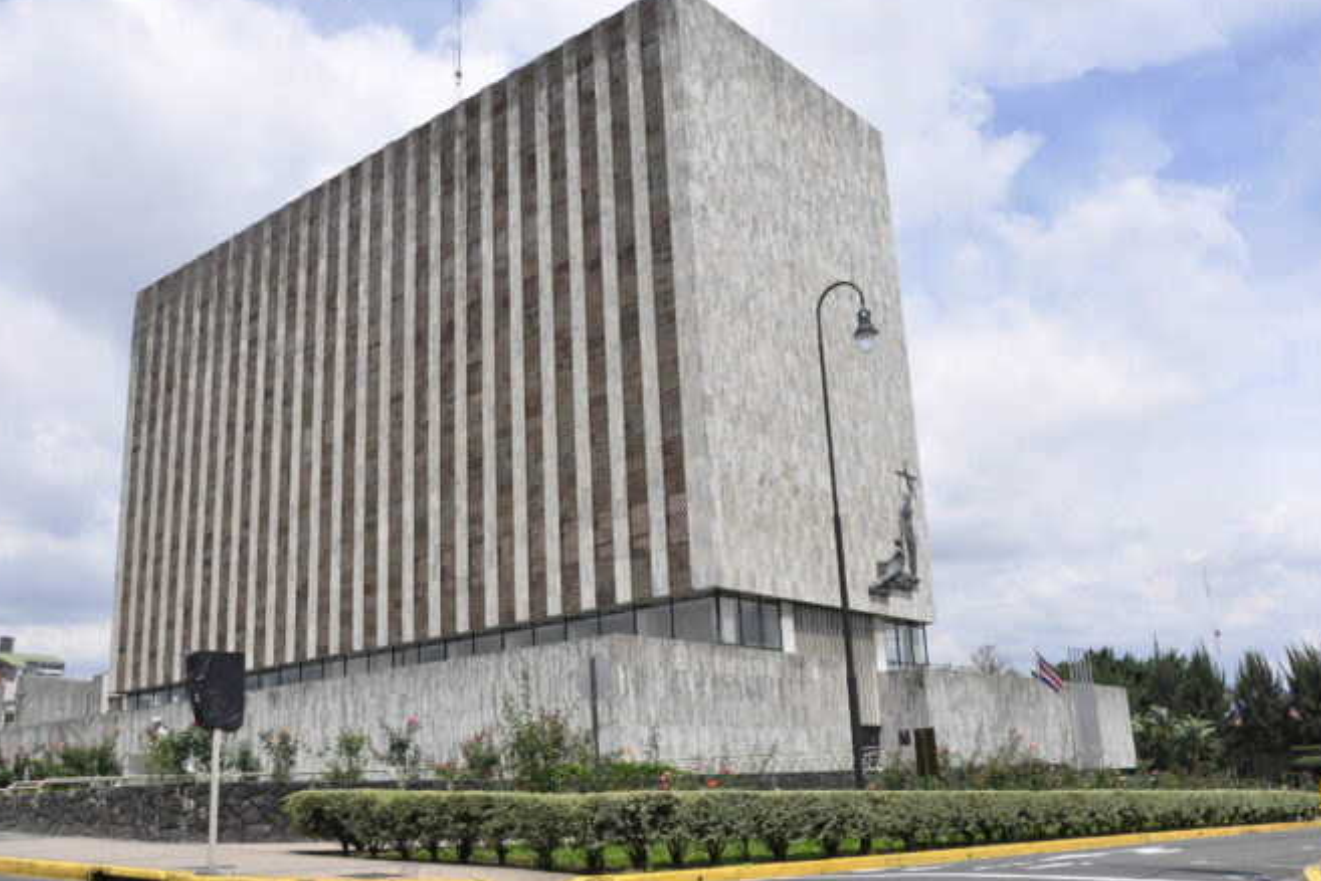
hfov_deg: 56.4
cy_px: 454
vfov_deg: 39.4
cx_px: 639
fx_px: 1230
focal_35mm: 34
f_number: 9
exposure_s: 1/320
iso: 200
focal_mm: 21
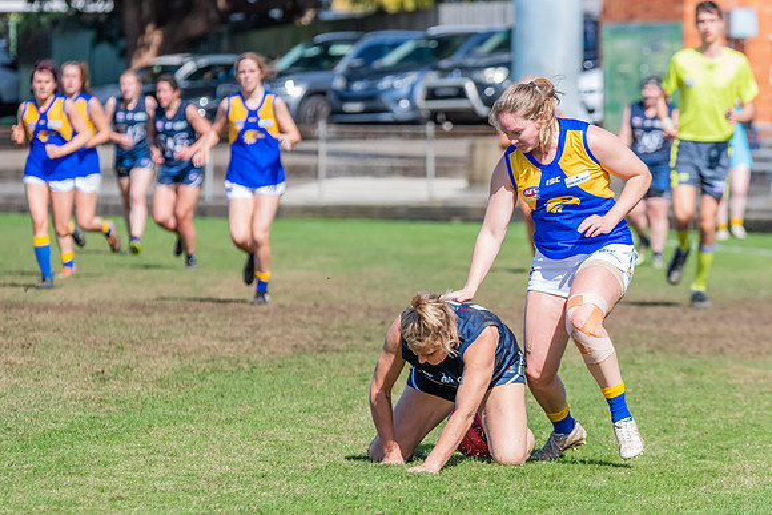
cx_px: 453
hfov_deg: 5.5
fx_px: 8090
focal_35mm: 377
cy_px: 314
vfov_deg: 3.6
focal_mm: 300
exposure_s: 1/1600
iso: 800
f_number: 9
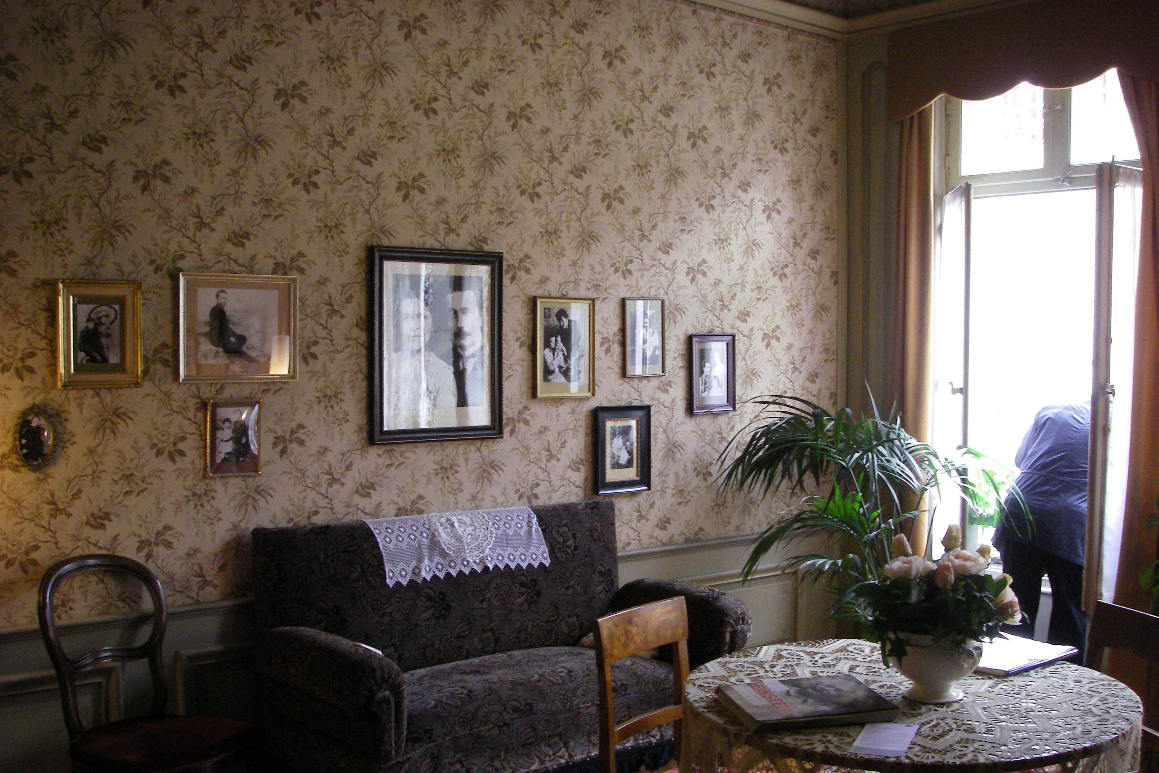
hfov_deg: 48.5
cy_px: 439
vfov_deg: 33.4
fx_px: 1288
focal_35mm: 40
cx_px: 574
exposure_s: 1/50
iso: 320
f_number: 3.3
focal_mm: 6.3
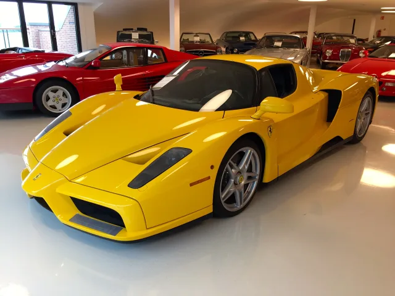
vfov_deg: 48.2
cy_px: 148
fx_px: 331
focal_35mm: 29
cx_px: 198
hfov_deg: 61.7
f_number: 2.2
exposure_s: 1/100
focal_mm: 4.15
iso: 50
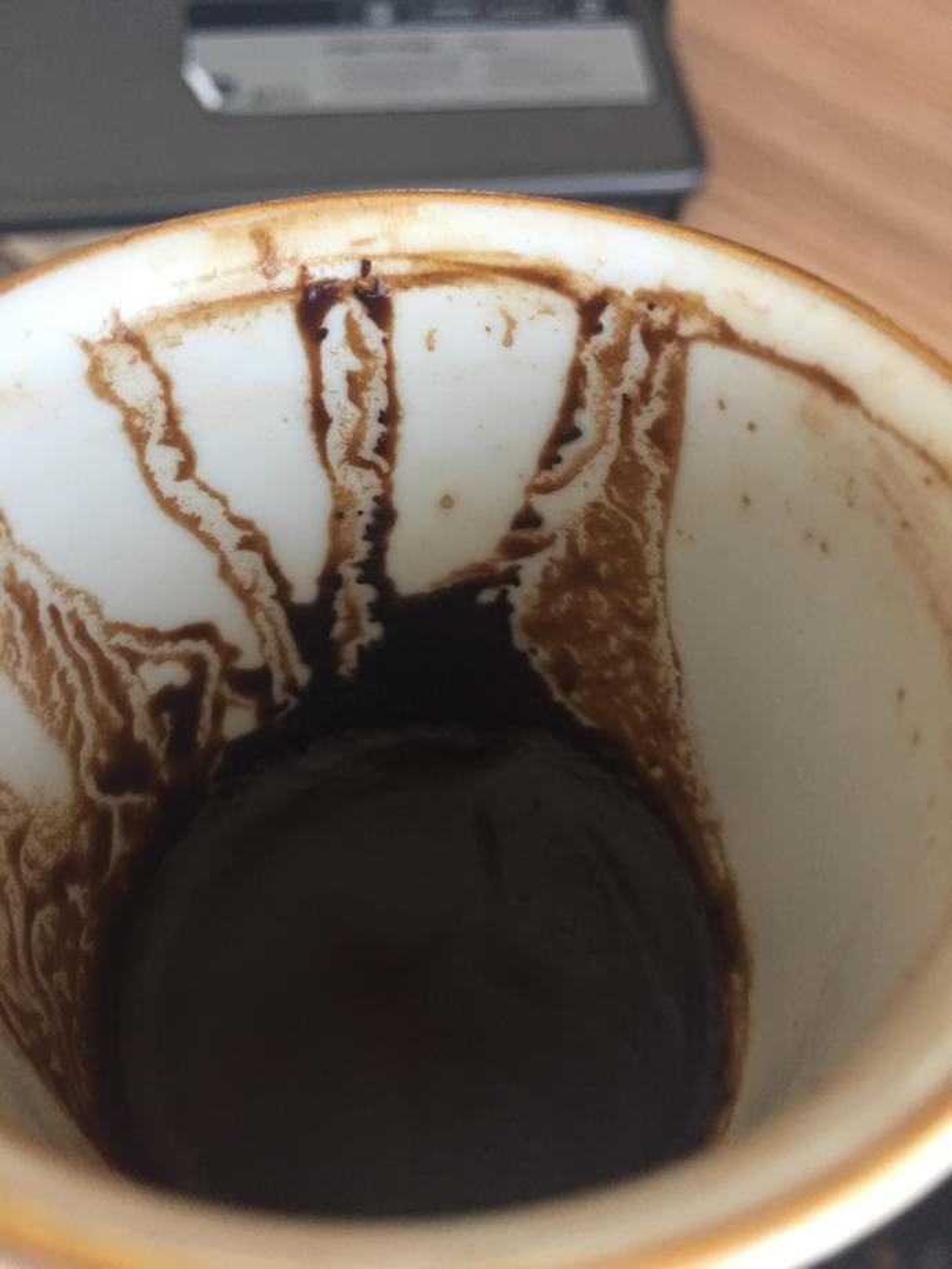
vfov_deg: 61.7
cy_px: 634
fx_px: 1063
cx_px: 476
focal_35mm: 29
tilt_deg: -61.4
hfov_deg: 48.2
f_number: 2.2
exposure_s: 1/33
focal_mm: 4.15
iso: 80
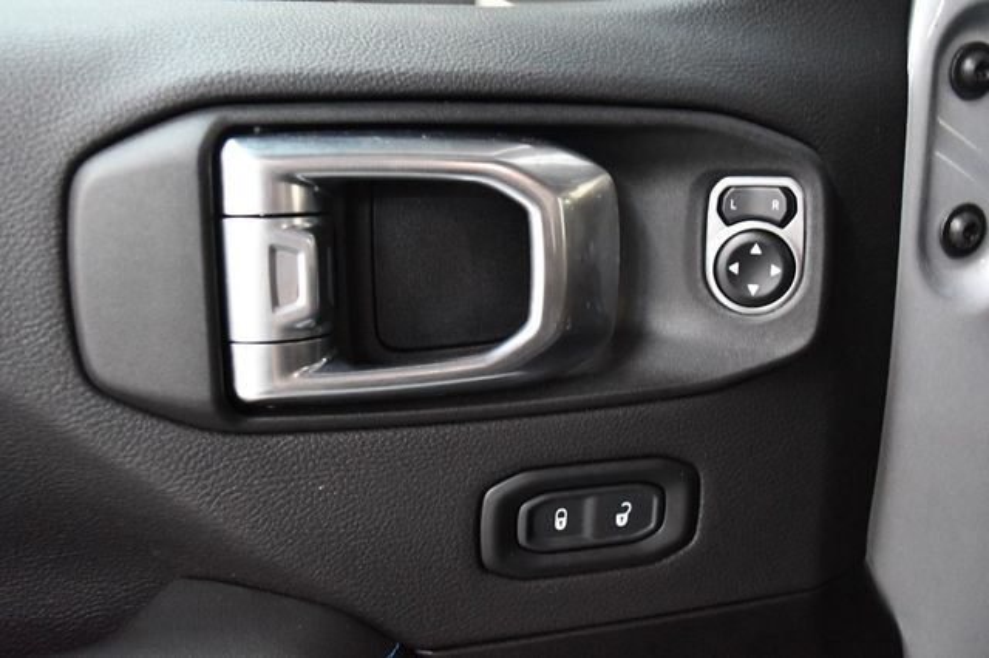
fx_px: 988
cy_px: 329
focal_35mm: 36
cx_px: 494
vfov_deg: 36.8
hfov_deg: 53.2
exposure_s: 1/60
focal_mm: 24
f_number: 4
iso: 8000
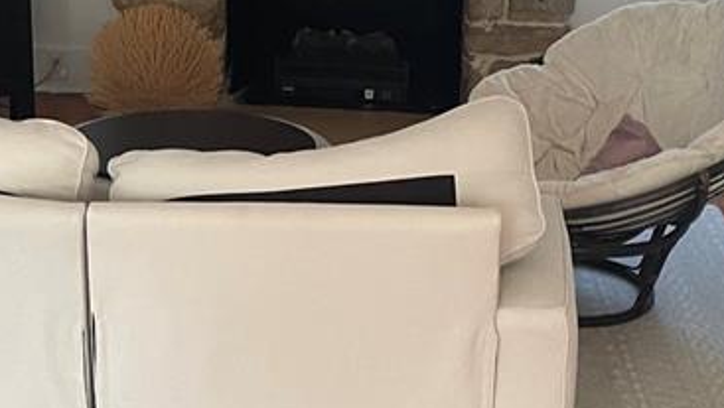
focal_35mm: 79
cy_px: 41
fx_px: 1518
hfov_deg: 26.8
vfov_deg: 15.2
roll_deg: -2.7
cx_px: 343
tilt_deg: -13.2
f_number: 1.6
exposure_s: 1/60
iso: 125
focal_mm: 4.2
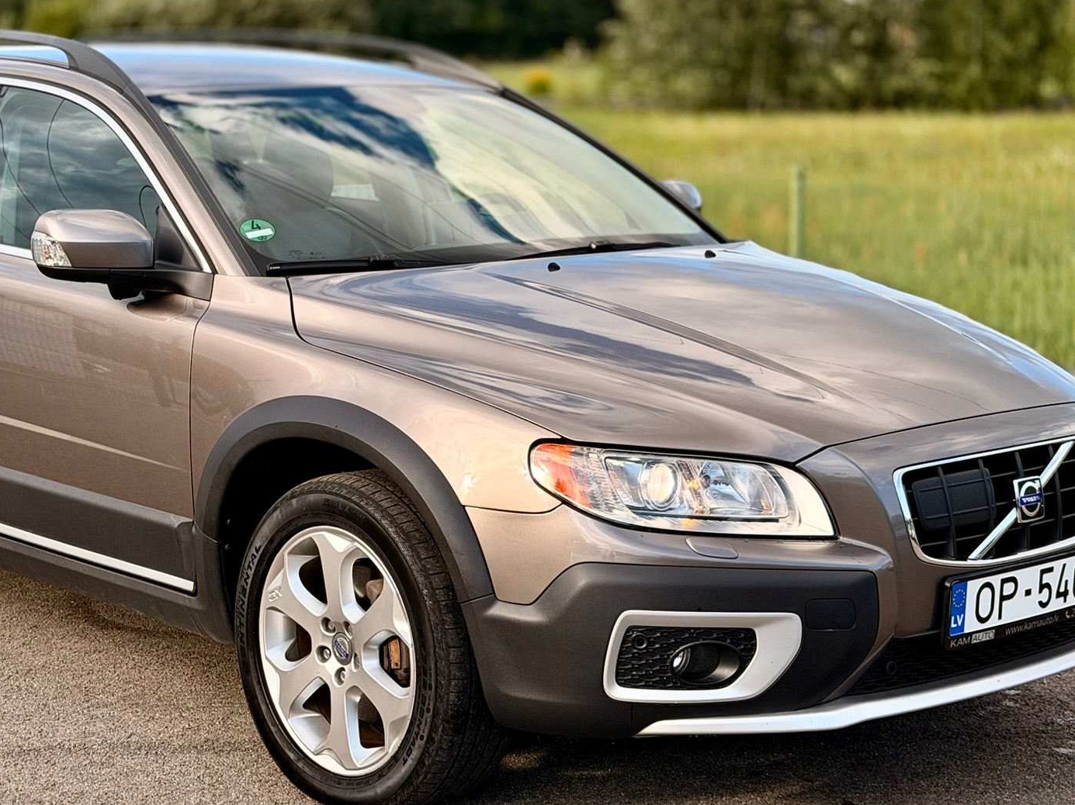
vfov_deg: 20.7
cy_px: 328
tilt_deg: -8.3
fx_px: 2204
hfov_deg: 27.3
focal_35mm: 71
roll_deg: +0.9
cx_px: 394
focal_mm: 6.76
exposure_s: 1/1307
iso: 64
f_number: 1.78
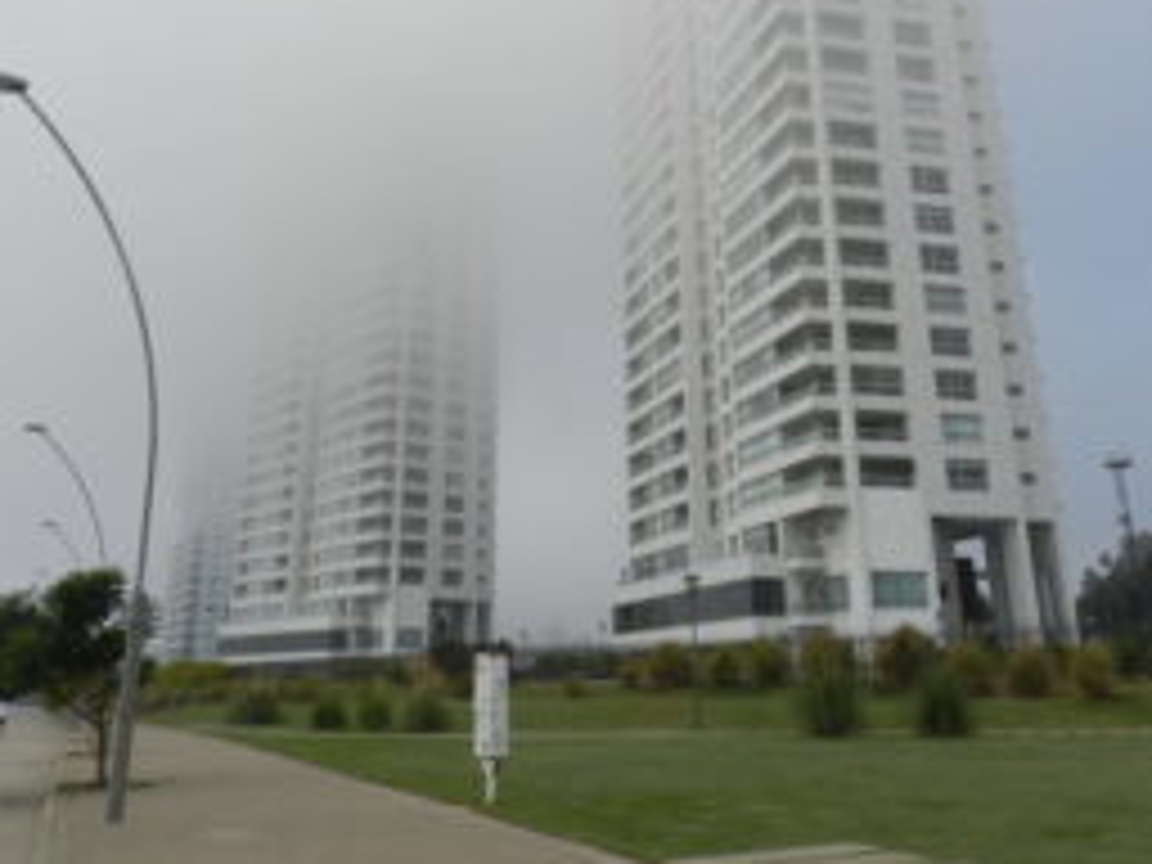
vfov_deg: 38.6
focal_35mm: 36
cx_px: 572
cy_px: 212
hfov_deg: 51.4
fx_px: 1198
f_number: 4.5
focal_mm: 4
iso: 160
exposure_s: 1/800
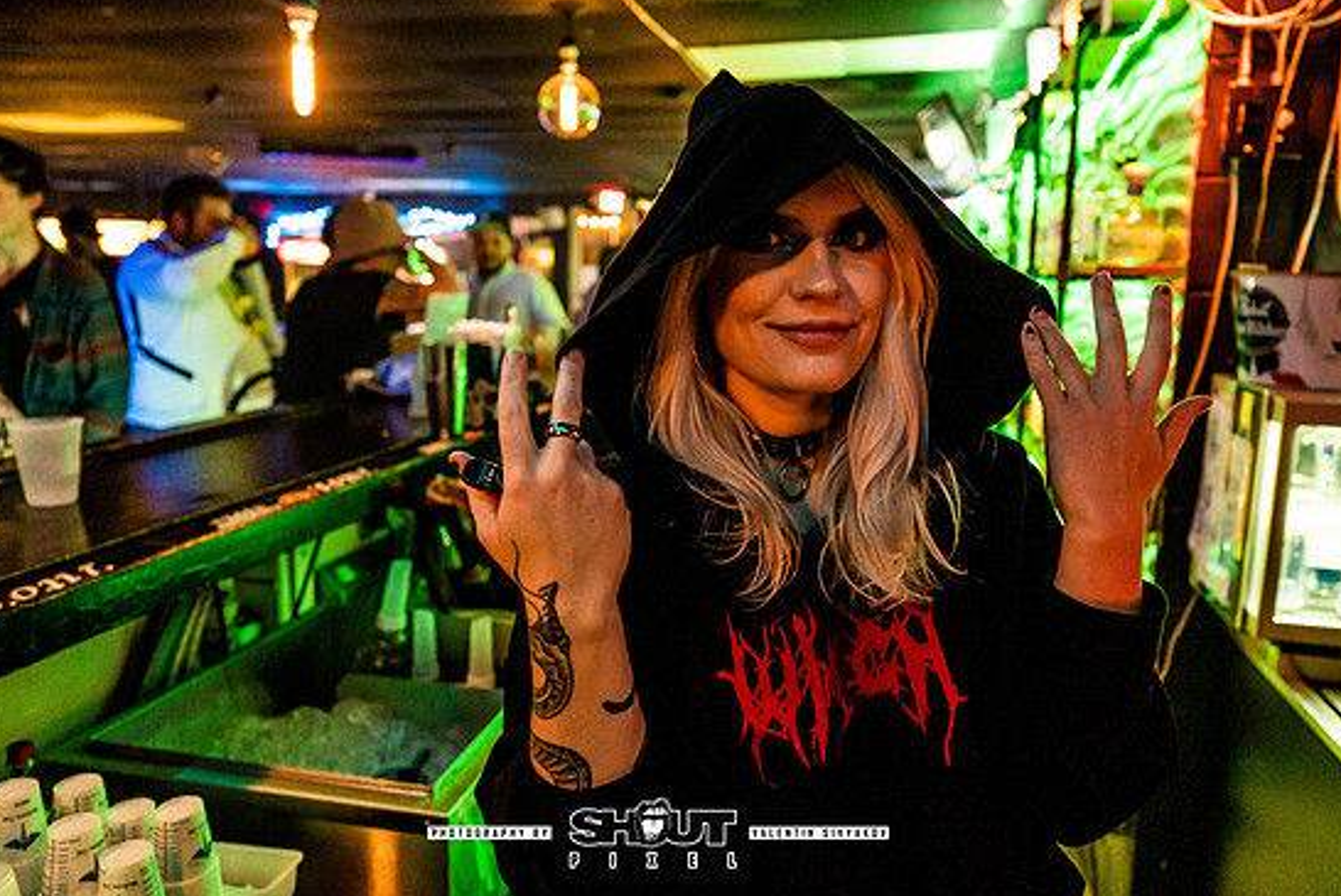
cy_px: 415
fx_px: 969
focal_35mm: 26
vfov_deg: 49.6
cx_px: 697
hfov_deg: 69.3
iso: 3200
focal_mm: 23
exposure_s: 1/100
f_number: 2.8
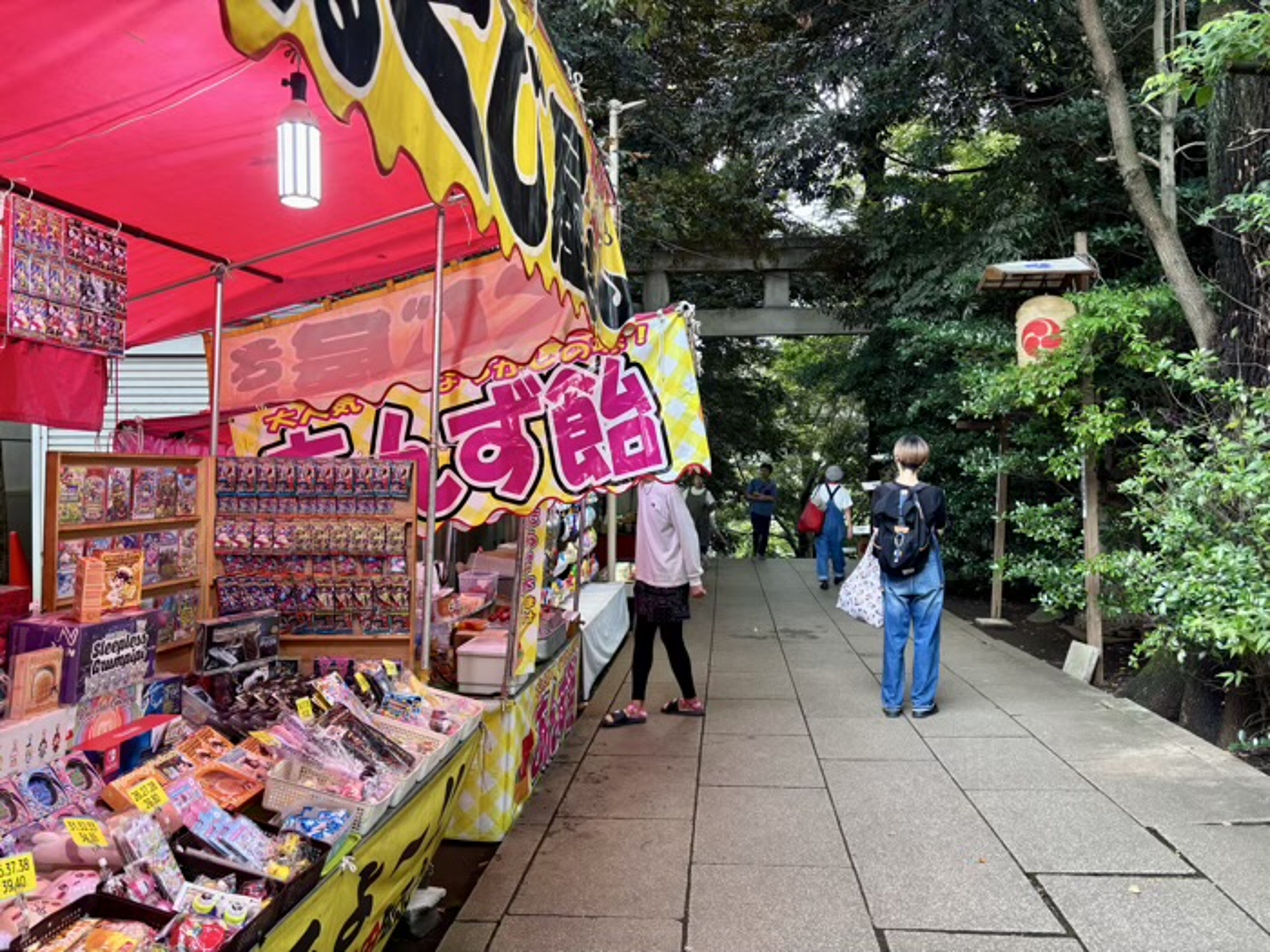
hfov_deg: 67.3
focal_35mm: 26
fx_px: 954
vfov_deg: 53.1
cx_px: 635
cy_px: 476
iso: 64
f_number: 1.6
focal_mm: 5.96
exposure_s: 1/100
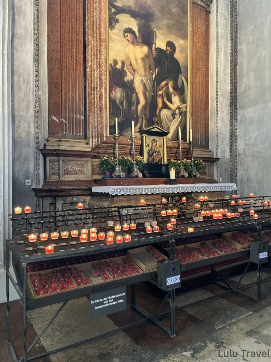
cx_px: 136
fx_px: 271
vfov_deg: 67.3
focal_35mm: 26
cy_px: 181
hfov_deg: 53.1
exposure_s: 1/60
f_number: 1.6
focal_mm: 5.1
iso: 500
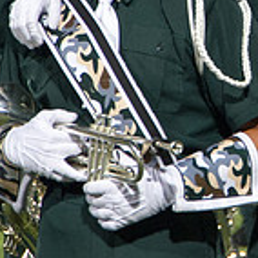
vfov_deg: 3.0
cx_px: 320
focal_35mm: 575
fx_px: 4849
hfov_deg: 3.0
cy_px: 55
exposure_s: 1/160
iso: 2500
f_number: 5.6
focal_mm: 110
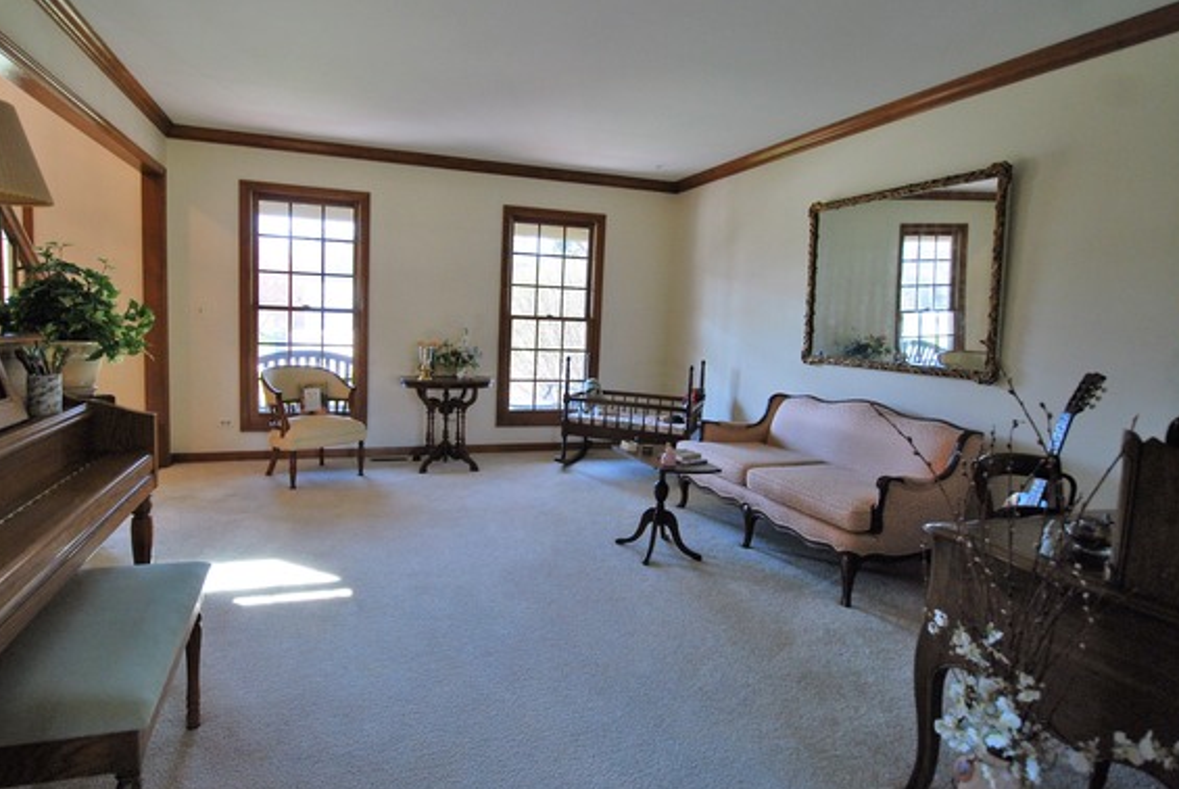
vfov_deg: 70.4
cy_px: 359
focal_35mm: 17
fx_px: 557
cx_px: 534
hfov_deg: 92.9
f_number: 4
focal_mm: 10
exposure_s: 1/60
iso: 400
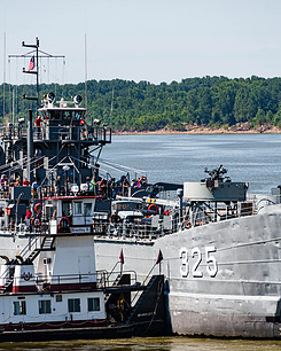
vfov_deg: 3.5
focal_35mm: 549
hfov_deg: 2.8
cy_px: 212
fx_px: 5704
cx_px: 136
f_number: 8
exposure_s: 1/250
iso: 64
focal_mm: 300
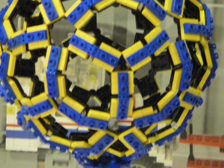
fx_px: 1540
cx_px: 93
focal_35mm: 238
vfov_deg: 6.2
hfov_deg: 8.3
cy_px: 46
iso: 800
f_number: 4.3
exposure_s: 1/8
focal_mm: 24.2
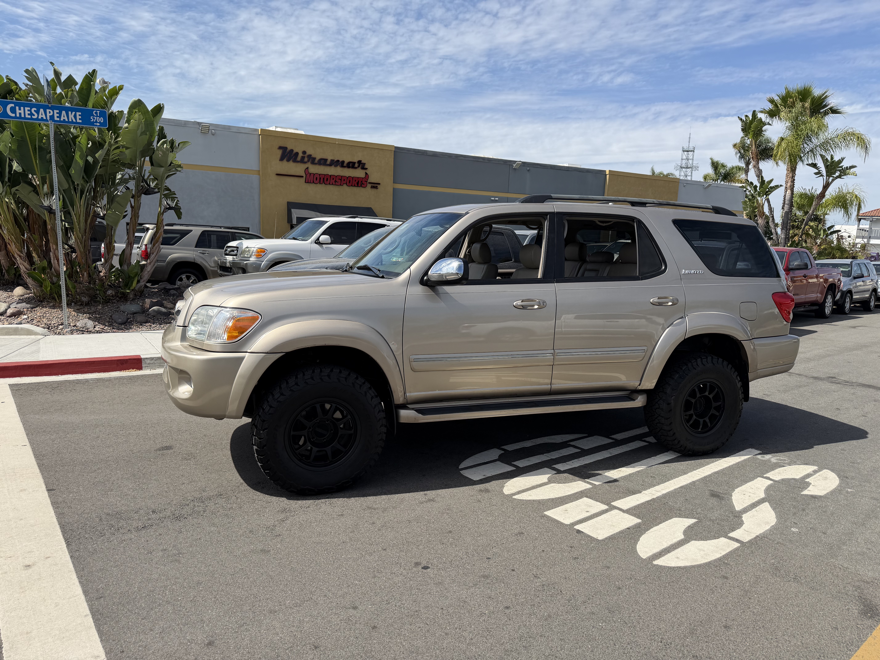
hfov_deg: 71.6
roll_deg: -2.0
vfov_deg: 56.8
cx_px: 440
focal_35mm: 24
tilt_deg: -8.9
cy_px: 330
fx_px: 610
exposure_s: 1/4673
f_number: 1.78
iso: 80
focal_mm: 6.76
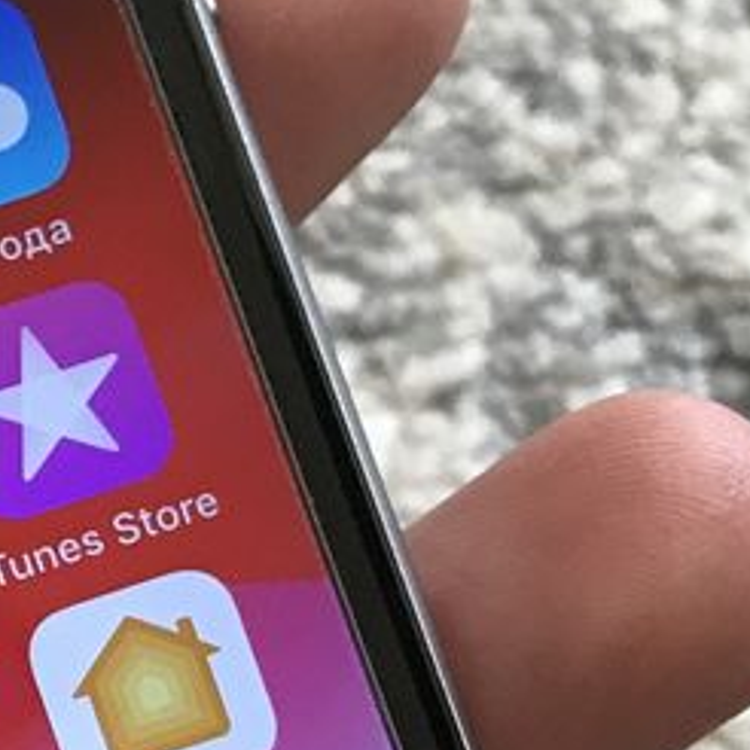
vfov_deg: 10.6
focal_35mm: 161
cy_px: 936
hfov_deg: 10.4
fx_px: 3947
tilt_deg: -60.2
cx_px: -491
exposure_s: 1/33
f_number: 1.8
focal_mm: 3.99
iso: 32
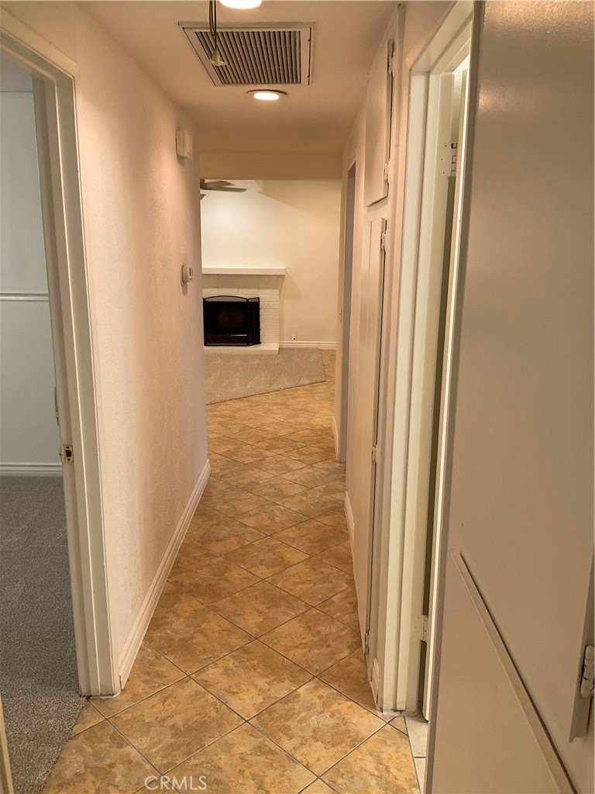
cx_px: 298
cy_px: 397
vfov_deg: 61.7
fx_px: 665
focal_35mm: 29
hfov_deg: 48.2
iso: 50
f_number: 1.8
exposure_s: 1/60
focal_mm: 3
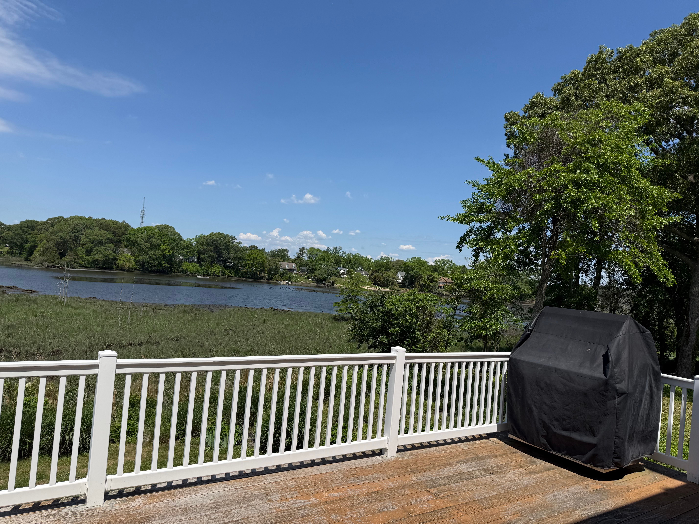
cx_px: 350
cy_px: 262
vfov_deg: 56.8
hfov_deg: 71.6
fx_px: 485
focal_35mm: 24
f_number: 1.78
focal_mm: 6.76
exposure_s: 1/7353
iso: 80
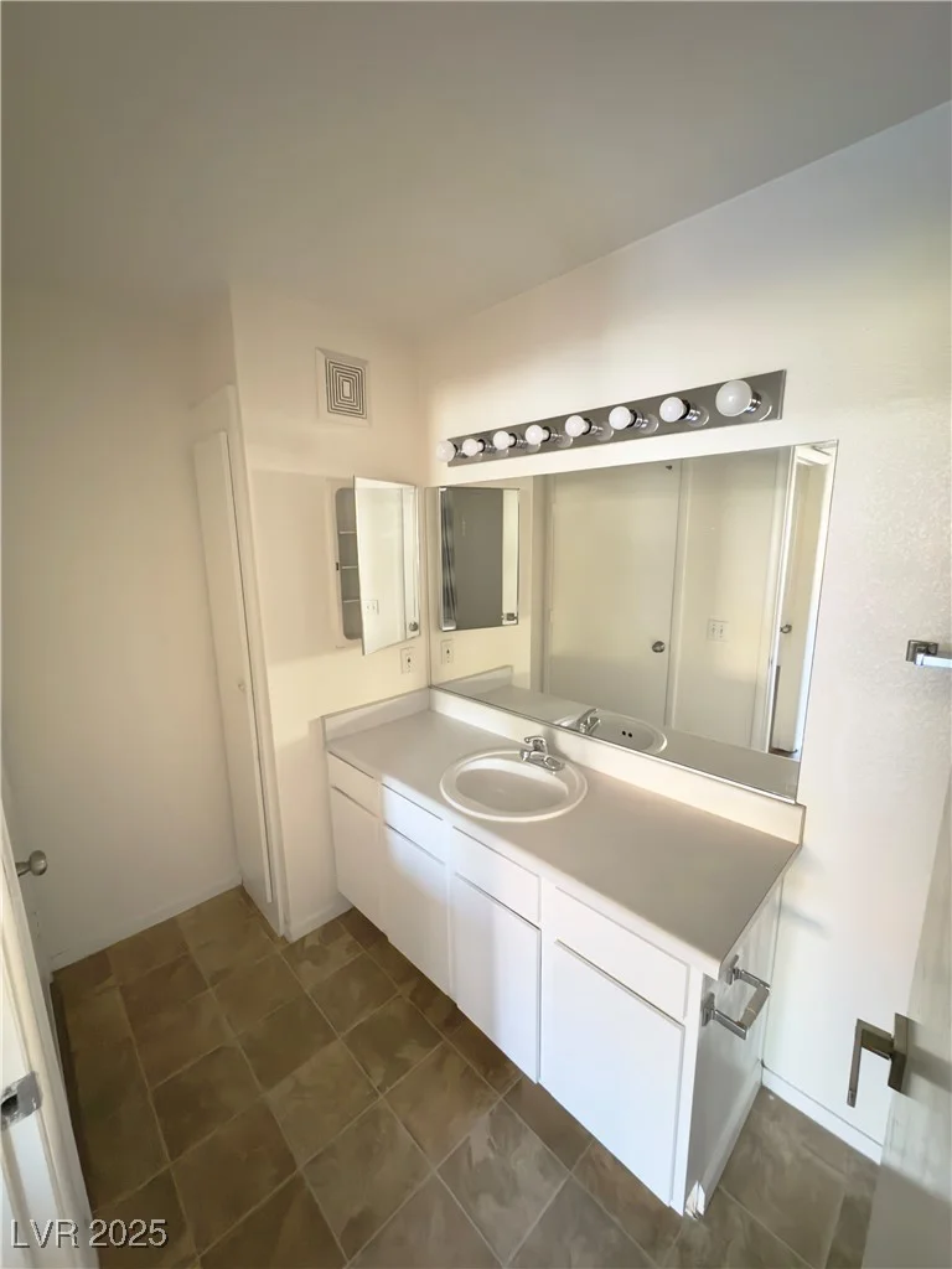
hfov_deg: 85.7
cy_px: 634
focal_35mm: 14
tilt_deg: -11.0
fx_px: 513
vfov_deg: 102.1
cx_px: 476
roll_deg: -0.2
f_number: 2.2
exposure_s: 1/40
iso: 1250
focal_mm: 2.22
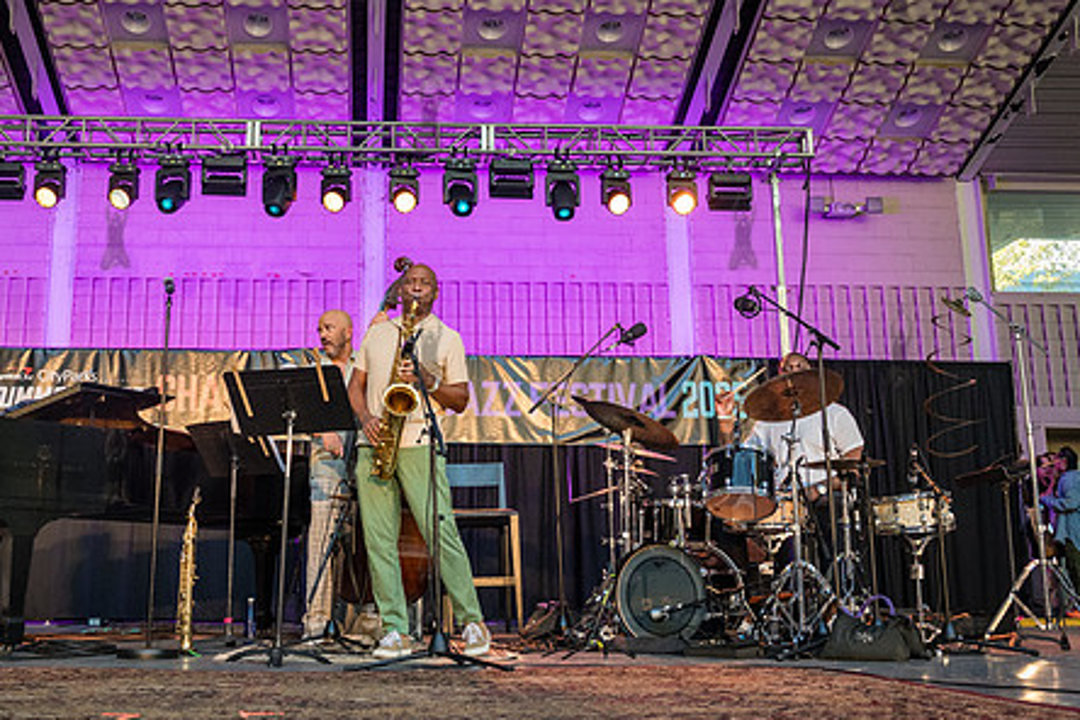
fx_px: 1230
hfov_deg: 47.1
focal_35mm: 41
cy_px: 344
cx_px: 428
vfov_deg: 32.6
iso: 3200
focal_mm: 31
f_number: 4
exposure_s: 1/500
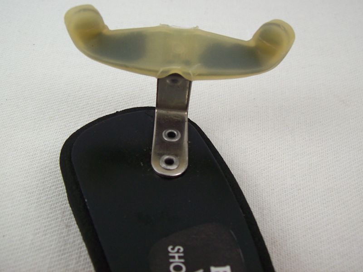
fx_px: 378
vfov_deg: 39.7
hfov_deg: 51.4
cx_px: 182
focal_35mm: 36
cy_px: 136
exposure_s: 1/109
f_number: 2.7
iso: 80
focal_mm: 6
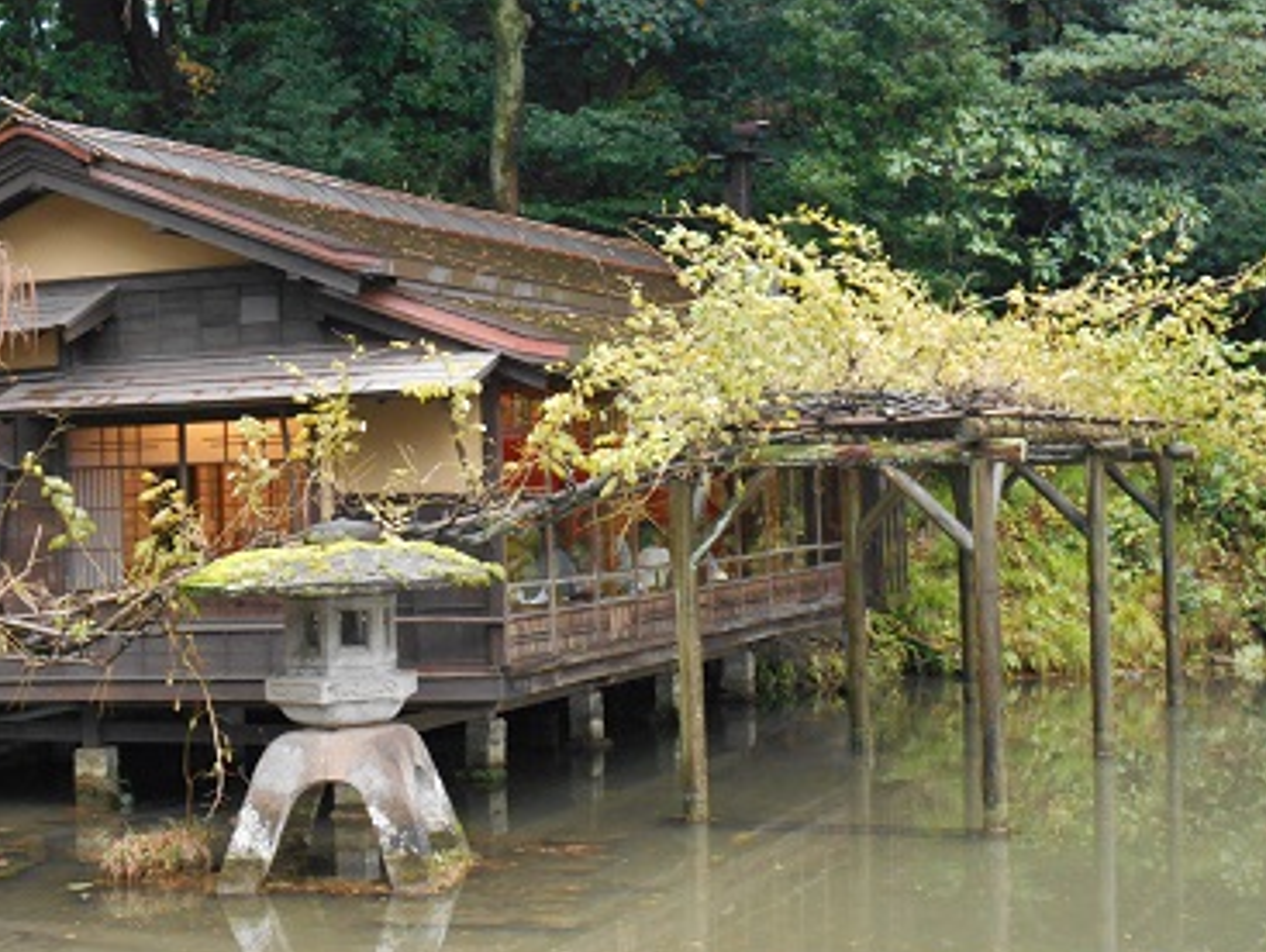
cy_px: 476
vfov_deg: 23.3
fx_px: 2306
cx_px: 595
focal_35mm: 63
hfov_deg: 30.7
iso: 400
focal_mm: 10
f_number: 4.9
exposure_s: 1/30
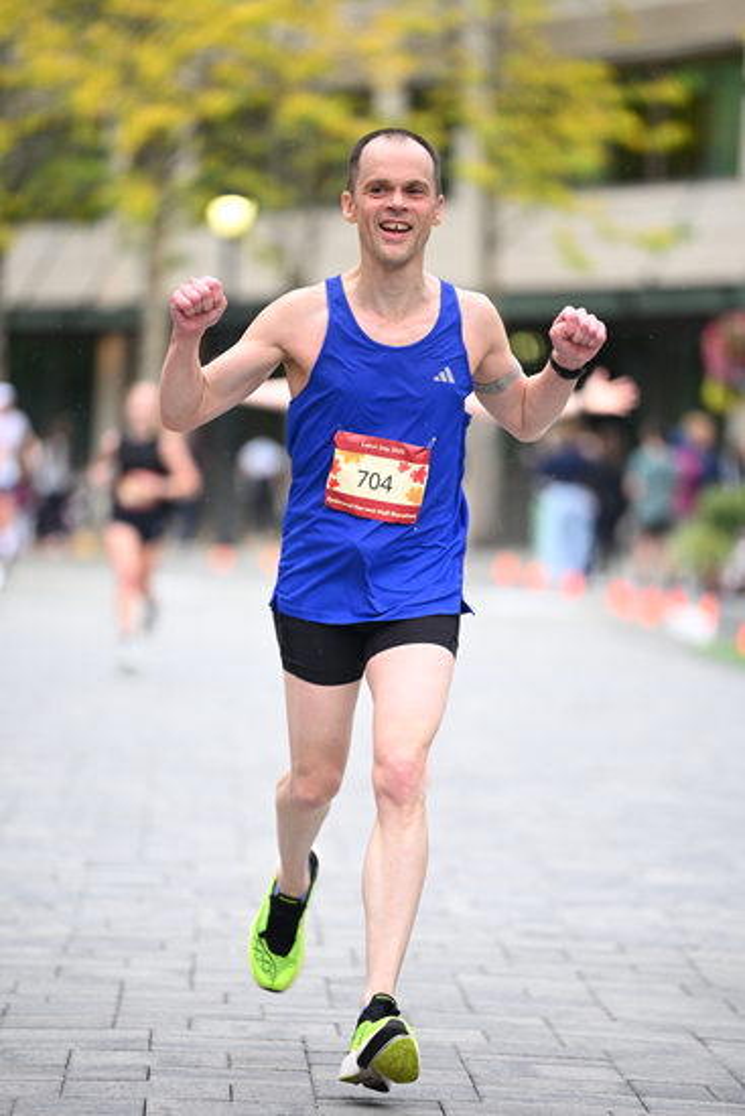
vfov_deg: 10.3
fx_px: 6204
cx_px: 372
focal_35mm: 200
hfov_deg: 6.9
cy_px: 558
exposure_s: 1/1250
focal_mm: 200
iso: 1250
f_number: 2.8
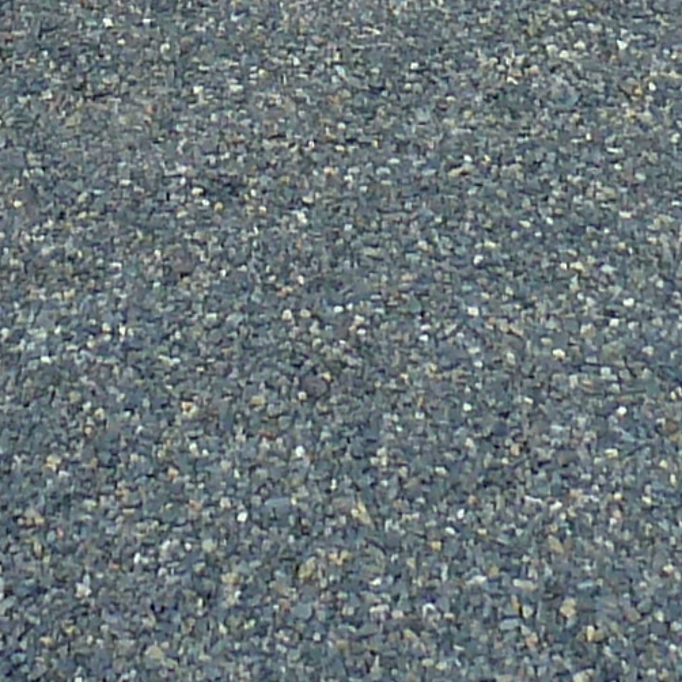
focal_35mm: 176
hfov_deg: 9.9
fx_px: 3923
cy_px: -1269
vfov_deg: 8.5
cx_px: 136
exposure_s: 1/400
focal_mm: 4.1
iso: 80
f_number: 4
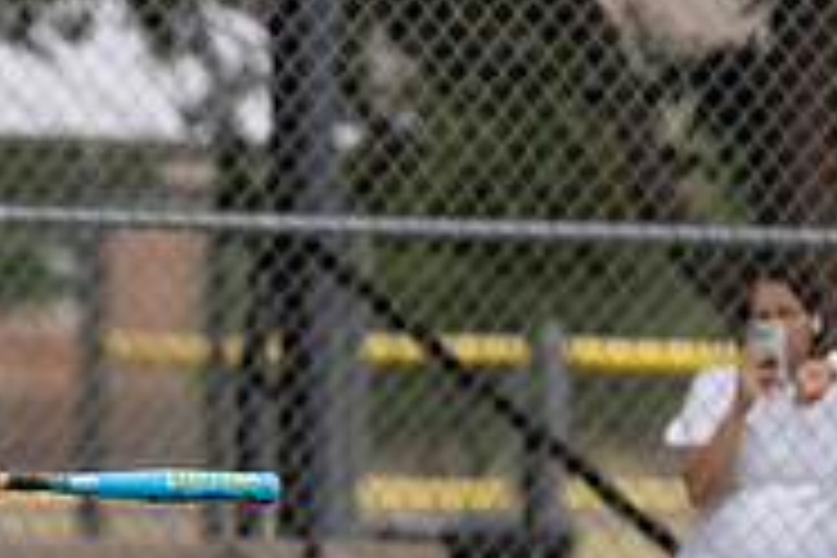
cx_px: -252
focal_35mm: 623
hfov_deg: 3.3
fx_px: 14484
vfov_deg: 2.2
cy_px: 551
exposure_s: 1/1600
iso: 250
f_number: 2.8
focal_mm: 200
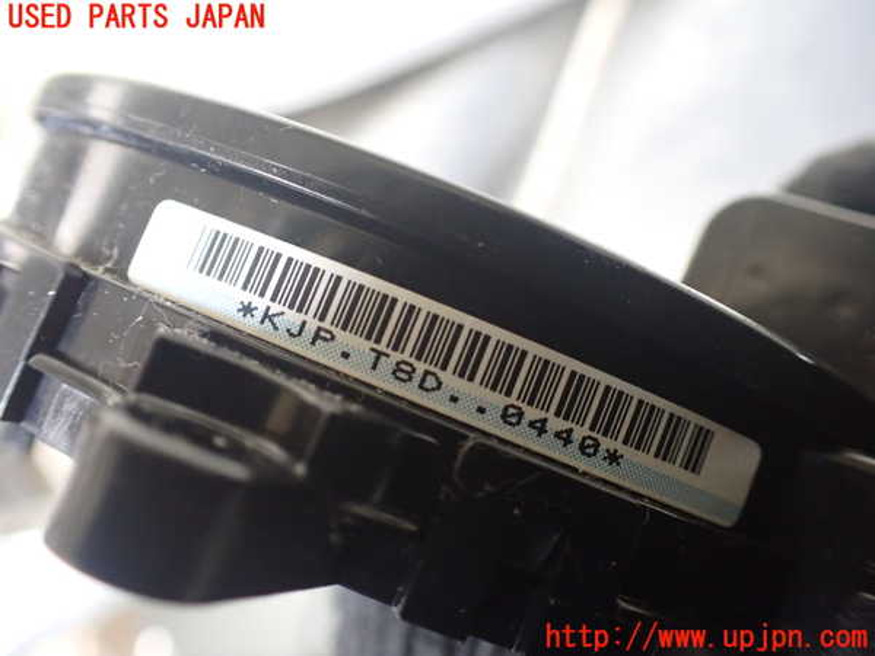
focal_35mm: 30
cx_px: 438
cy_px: 328
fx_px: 758
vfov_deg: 46.8
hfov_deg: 60.0
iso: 800
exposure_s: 1/125
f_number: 2.3
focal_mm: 5.4
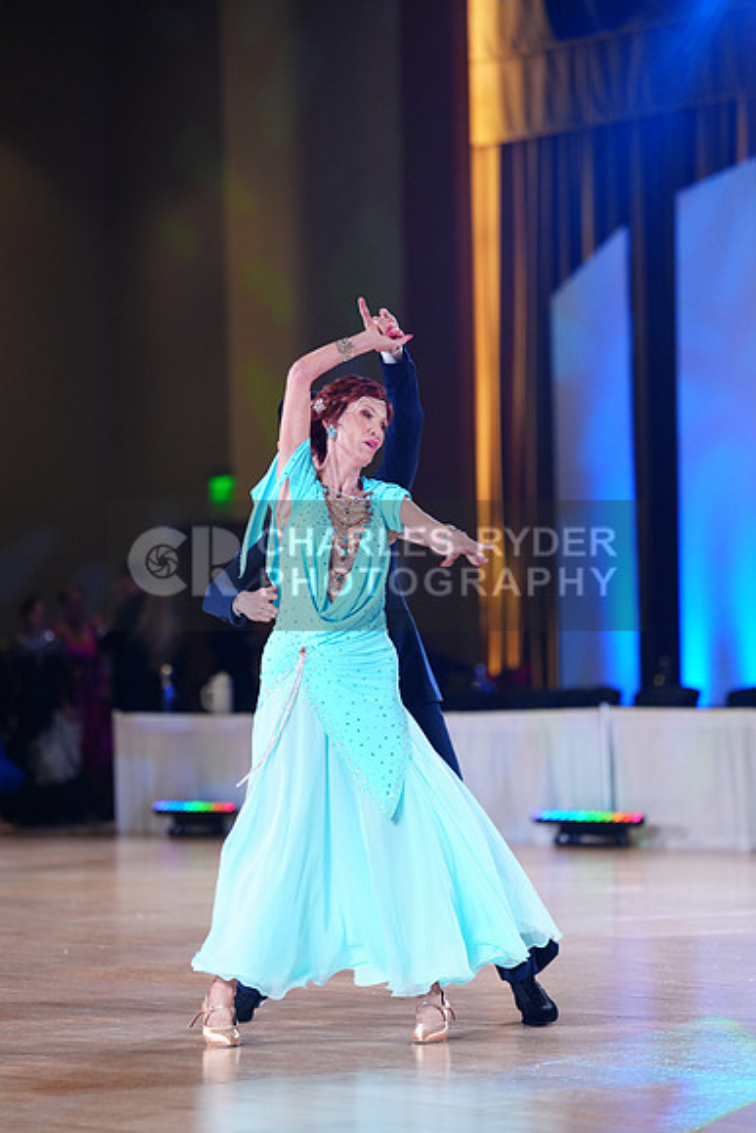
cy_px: 566
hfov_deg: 9.3
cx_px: 378
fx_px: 4659
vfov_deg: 13.9
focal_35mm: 148
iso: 2000
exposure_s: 1/400
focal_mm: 148
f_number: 2.8
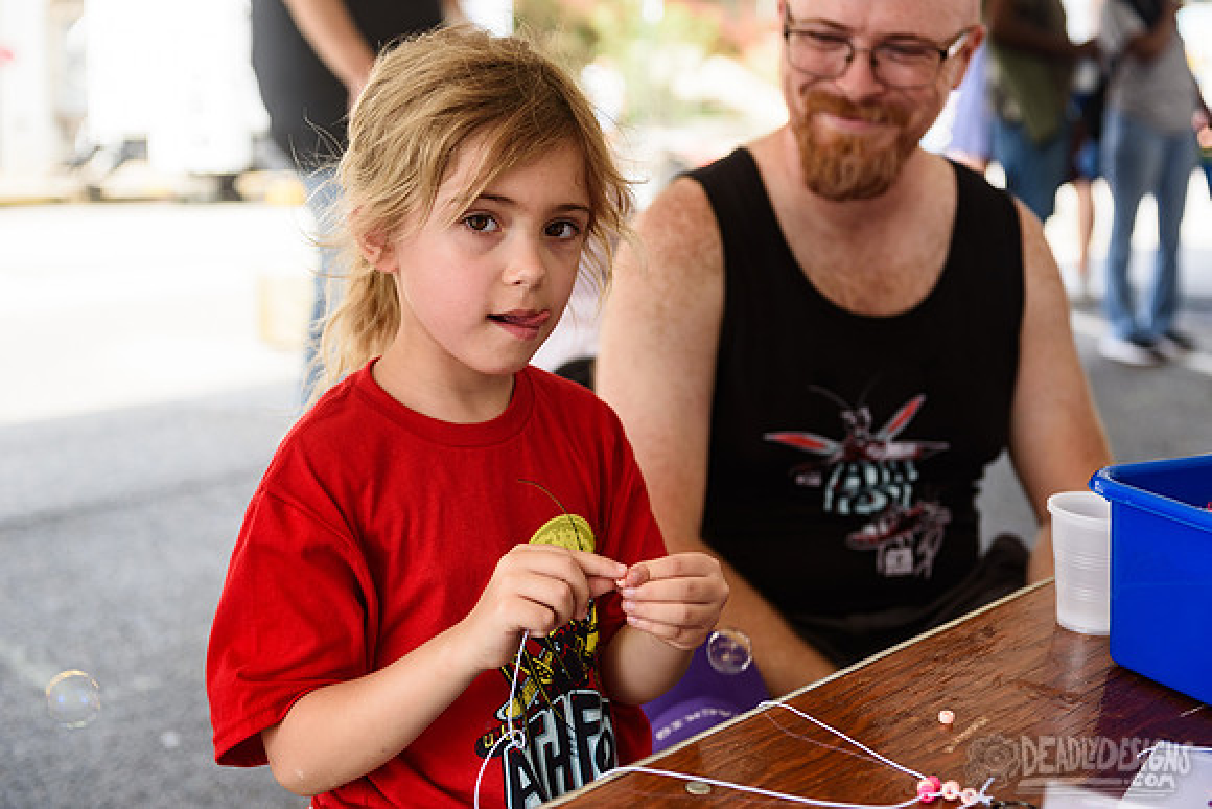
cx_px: 606
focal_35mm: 48
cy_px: 404
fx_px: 1616
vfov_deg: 28.1
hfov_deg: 41.1
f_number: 5
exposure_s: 1/400
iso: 200
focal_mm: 48
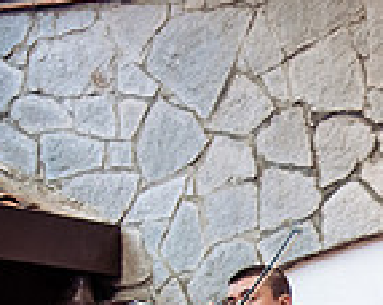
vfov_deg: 8.6
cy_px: 472
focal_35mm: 175
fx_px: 1981
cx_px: 758
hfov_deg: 10.2
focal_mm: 46
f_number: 6.3
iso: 1250
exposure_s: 1/250
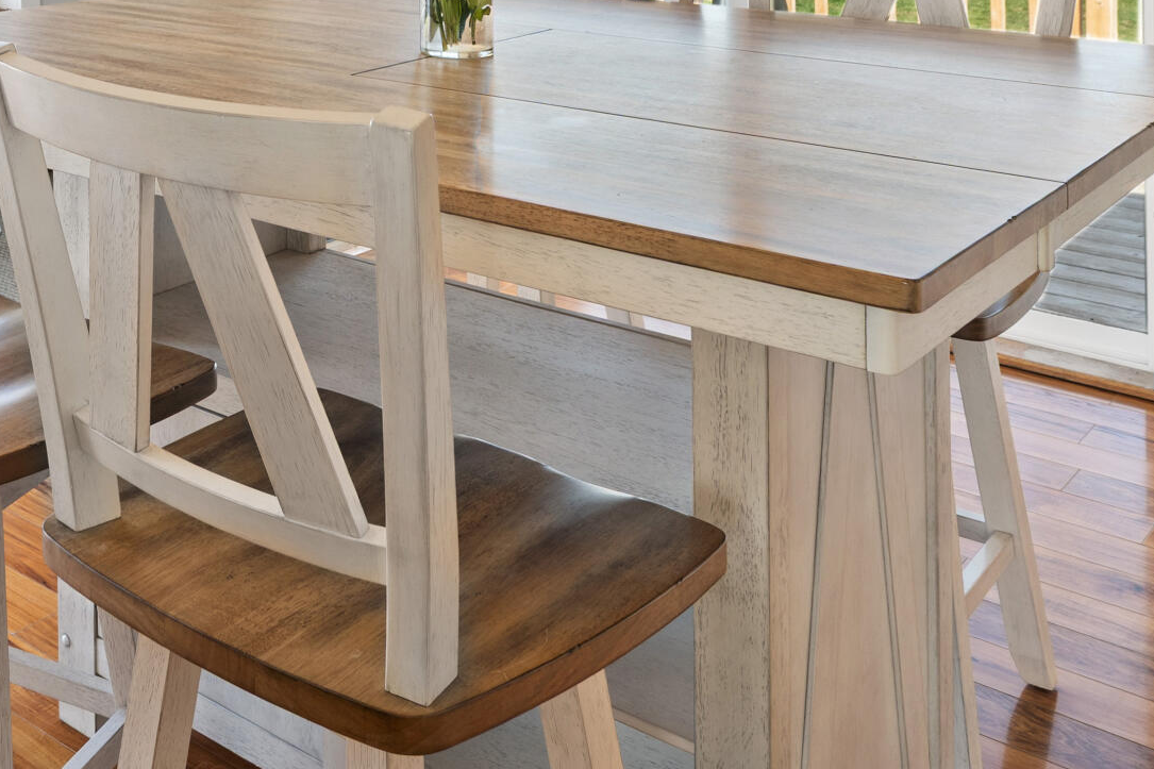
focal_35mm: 47
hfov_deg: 37.8
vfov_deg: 25.4
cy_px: -175
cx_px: 26
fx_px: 1506
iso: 250
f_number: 8
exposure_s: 1/3
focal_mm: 17
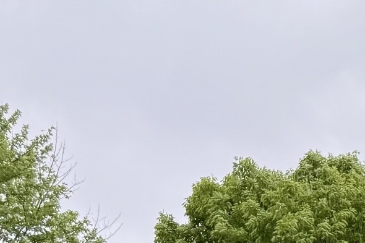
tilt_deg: +2.8
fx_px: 1318
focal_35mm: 130
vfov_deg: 9.5
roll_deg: +0.0
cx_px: 760
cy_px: 558
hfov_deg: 13.3
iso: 80
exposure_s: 1/551
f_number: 1.78
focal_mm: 6.76
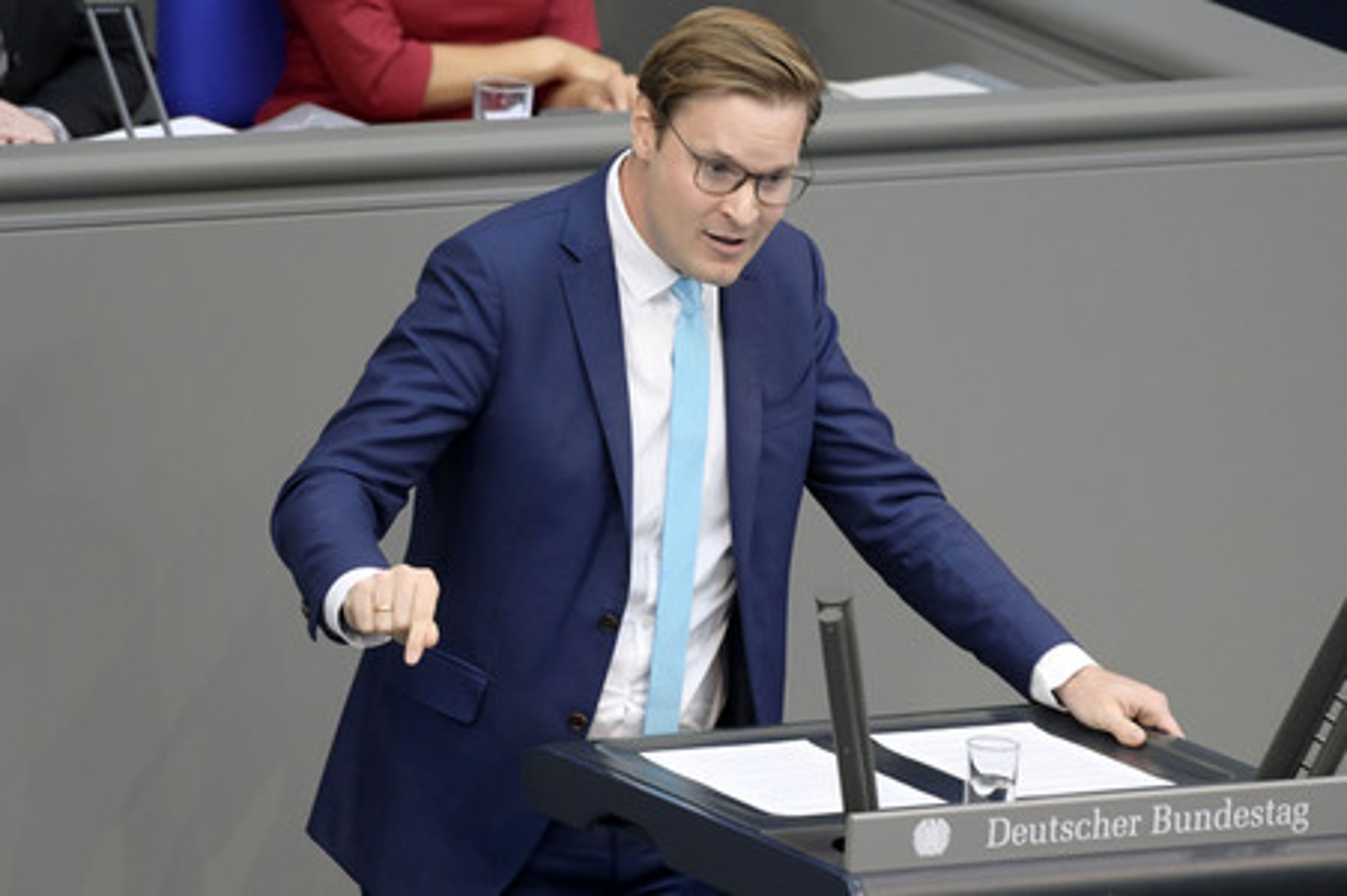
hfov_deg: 5.3
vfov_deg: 3.5
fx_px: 14581
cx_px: 674
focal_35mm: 390
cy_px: 448
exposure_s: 1/320
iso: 8000
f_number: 5.6
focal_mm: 390
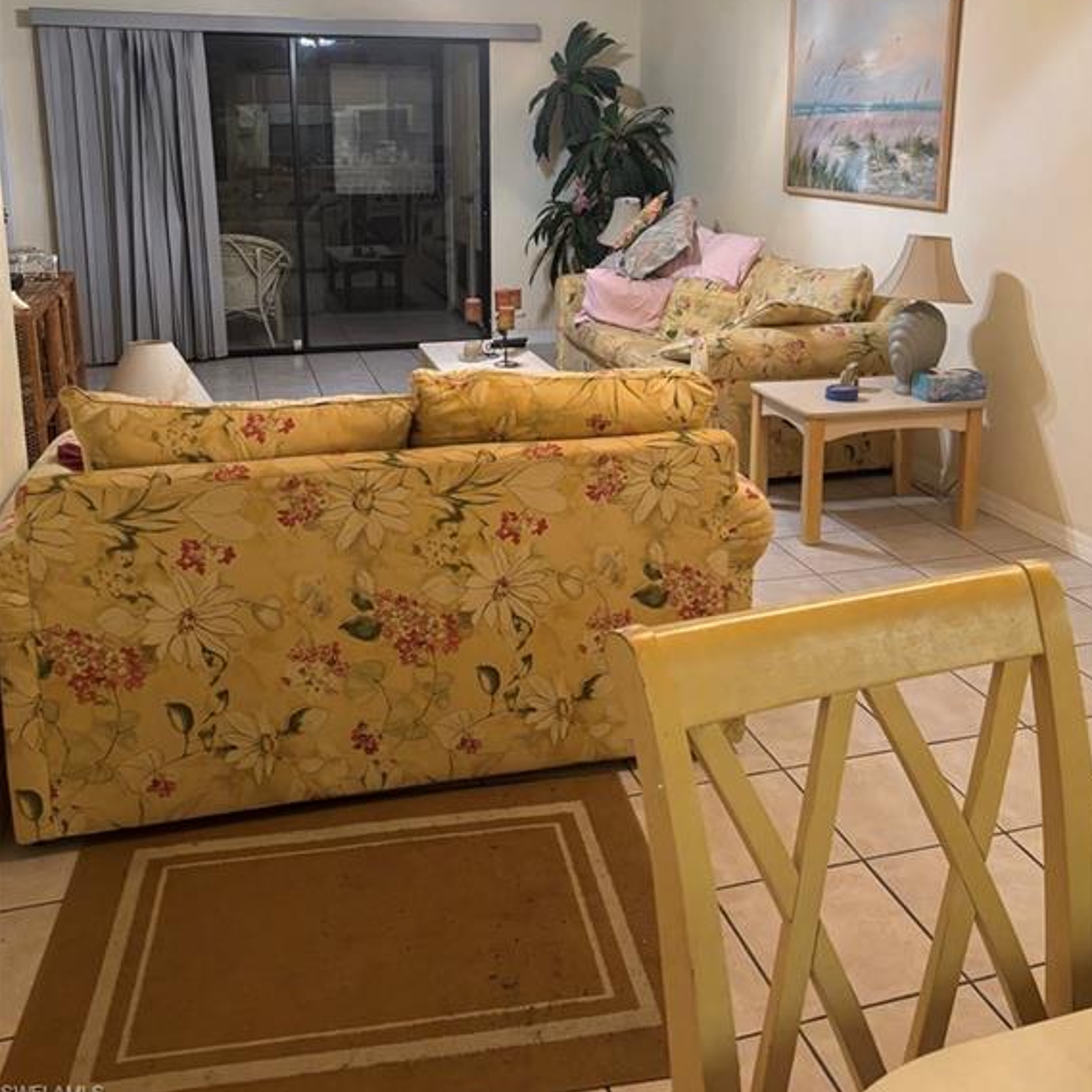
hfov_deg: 52.5
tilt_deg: -12.3
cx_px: 551
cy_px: 370
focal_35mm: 31
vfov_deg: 51.6
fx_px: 1106
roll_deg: -0.8
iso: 250
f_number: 1.6
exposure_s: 1/60
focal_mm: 5.96
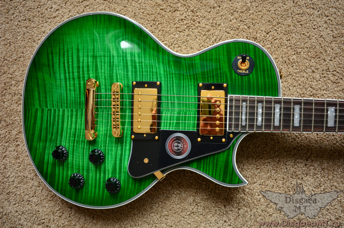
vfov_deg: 46.2
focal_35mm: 28
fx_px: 267
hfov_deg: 65.6
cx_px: 172
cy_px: 114
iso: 500
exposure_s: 1/40
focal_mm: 18.5
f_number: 4
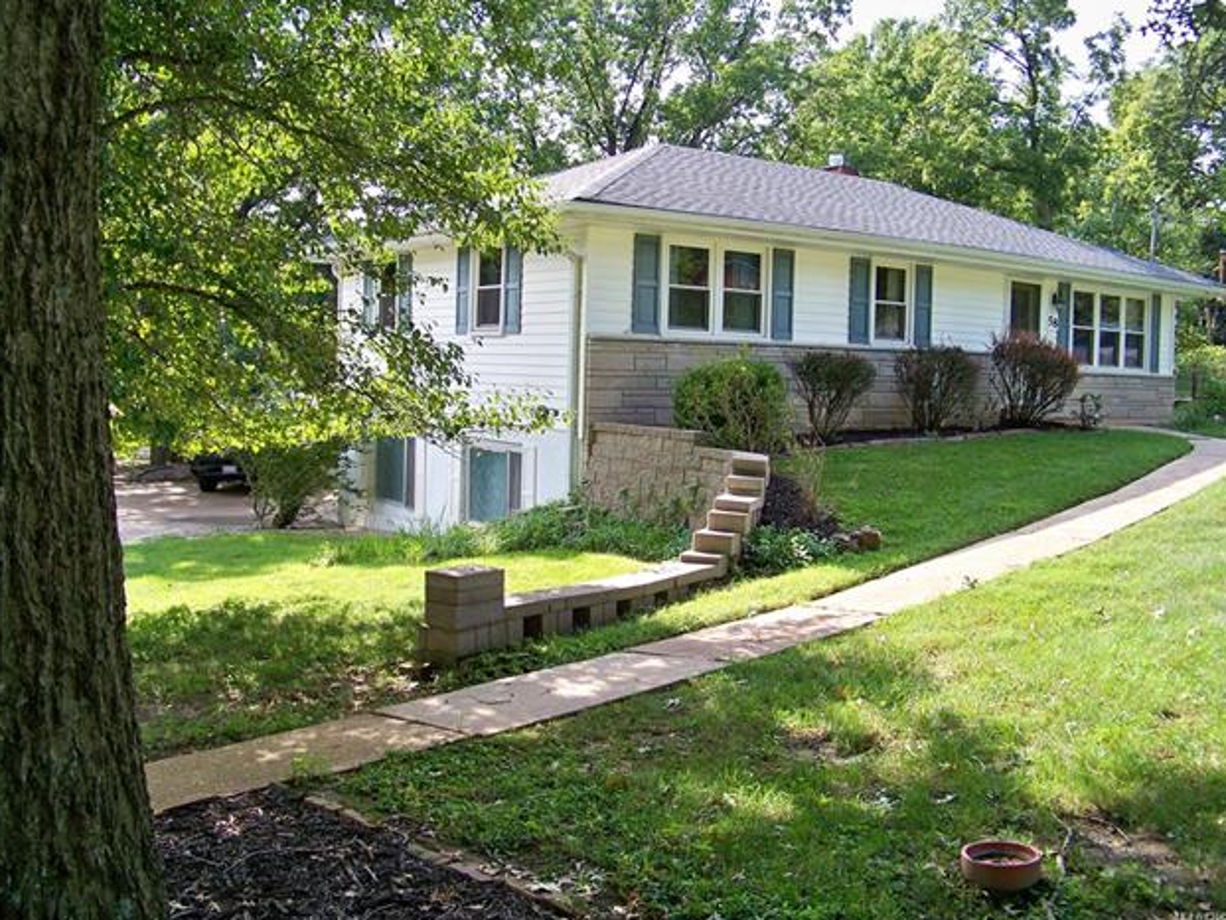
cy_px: 458
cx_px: 606
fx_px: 1204
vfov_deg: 41.8
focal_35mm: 34
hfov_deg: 53.9
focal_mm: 5.85
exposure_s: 1/250
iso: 80
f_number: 2.8
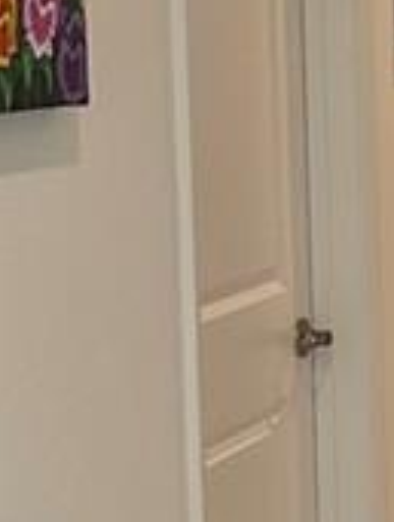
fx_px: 2752
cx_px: 1271
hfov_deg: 7.1
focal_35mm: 182
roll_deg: -1.3
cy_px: 290
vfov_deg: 10.8
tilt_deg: -5.7
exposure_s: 1/60
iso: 80
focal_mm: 5.7
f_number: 1.5
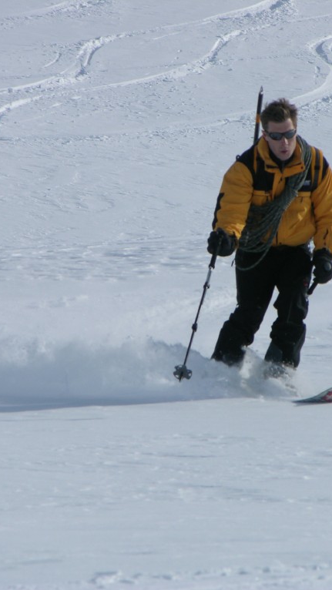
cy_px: 295
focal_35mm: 408
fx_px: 6384
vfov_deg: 5.3
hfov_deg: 3.0
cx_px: 230
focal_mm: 71.2
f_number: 6.6
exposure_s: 1/458
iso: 50
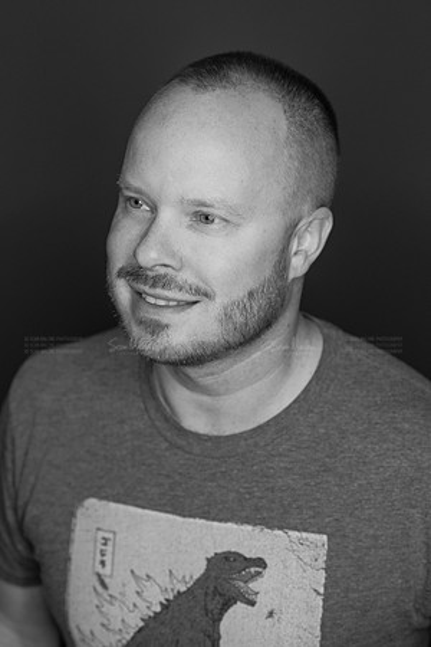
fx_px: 1526
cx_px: 216
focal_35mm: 85
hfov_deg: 16.1
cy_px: 324
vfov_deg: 23.9
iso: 2000
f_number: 3.5
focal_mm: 85
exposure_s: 1/320
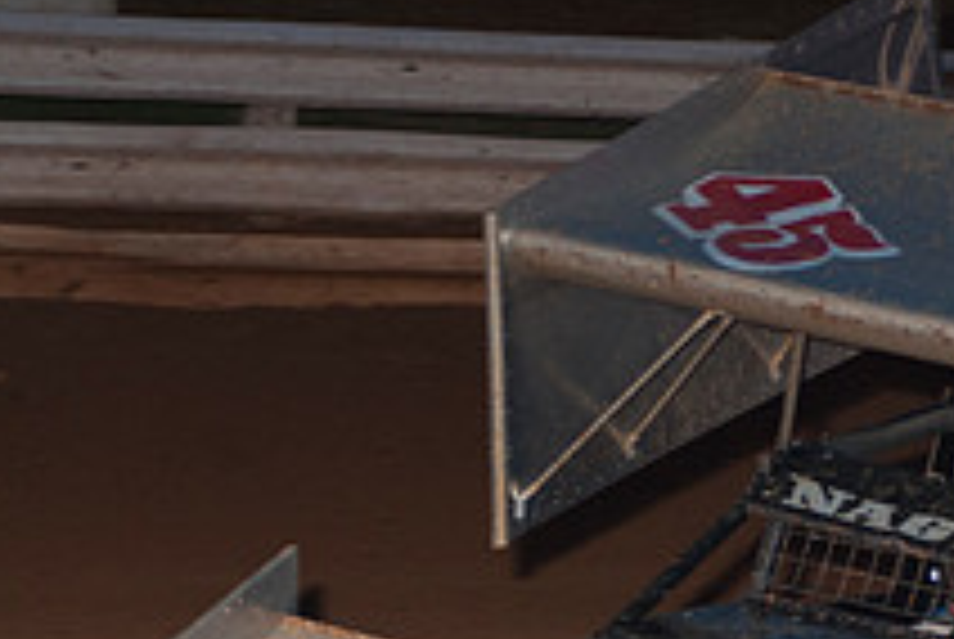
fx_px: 8730
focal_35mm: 329
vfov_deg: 4.2
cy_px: 585
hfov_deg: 6.3
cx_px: 702
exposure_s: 1/400
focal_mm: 80
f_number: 4
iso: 200
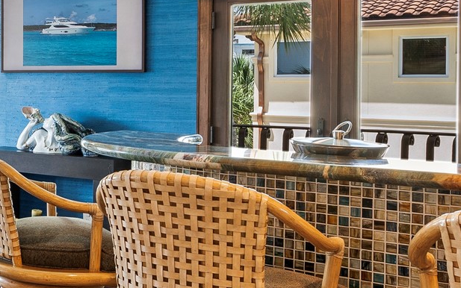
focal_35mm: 61
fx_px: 767
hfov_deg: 27.6
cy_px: 87
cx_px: -145
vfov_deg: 21.2
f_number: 6.3
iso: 125
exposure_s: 1/5
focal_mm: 17
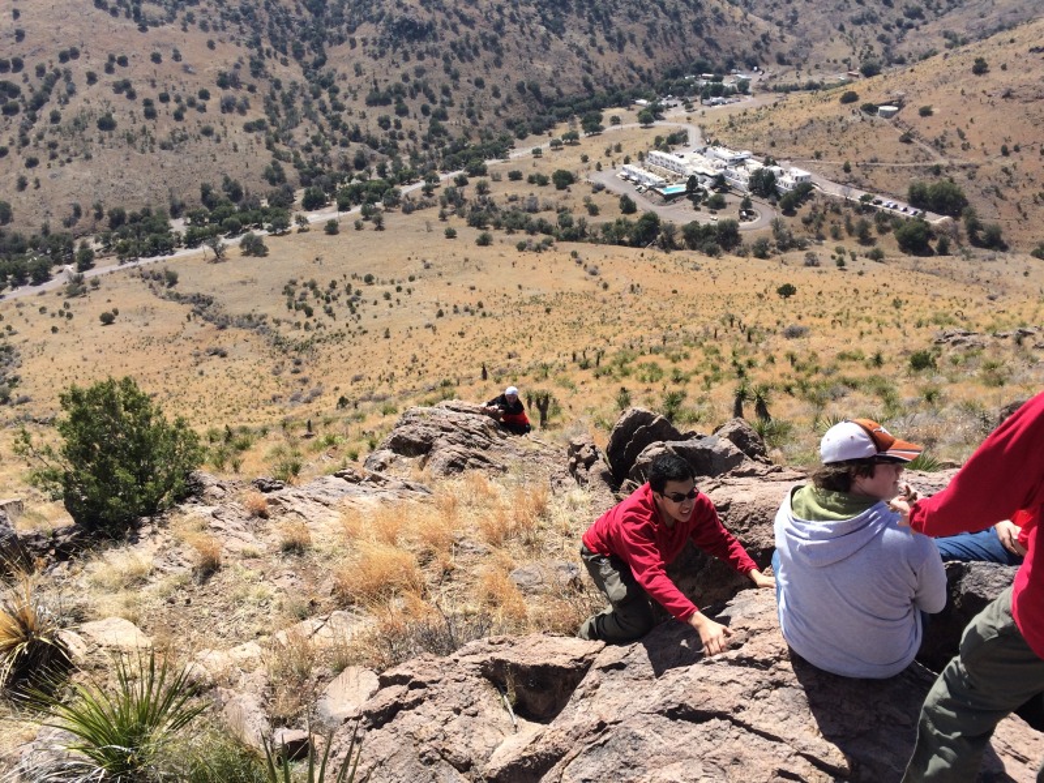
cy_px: 392
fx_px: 875
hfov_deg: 61.7
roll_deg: +2.3
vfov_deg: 48.2
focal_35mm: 29
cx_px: 522
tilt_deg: -30.8
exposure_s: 1/1520
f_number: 2.2
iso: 32
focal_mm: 4.15
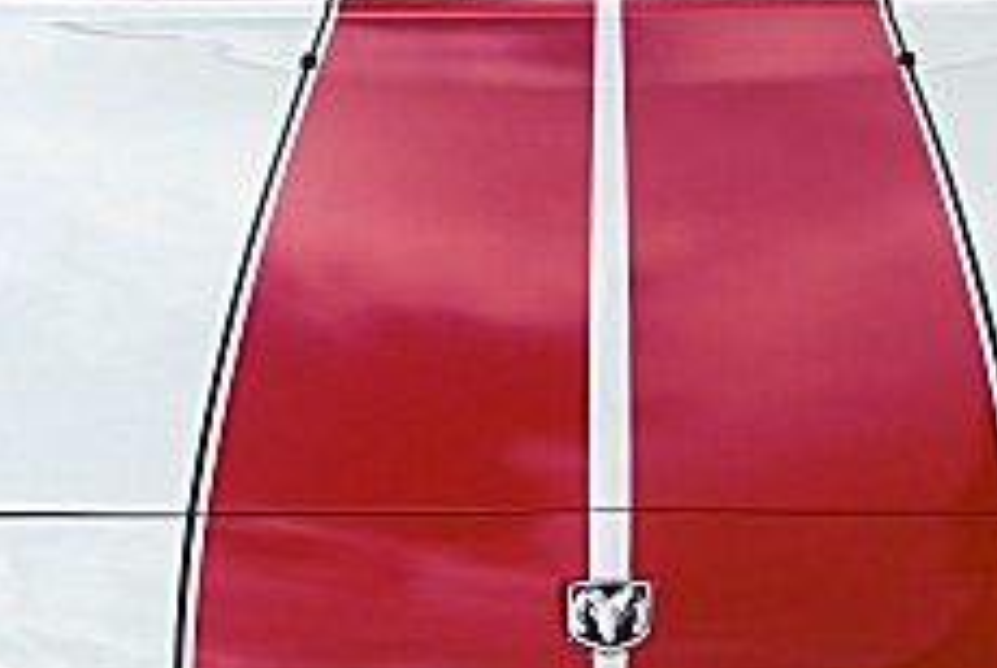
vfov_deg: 13.2
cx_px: 581
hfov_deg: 19.6
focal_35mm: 104
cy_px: 460
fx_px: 2884
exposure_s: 1/160
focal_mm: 6.3
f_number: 7.9
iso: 50
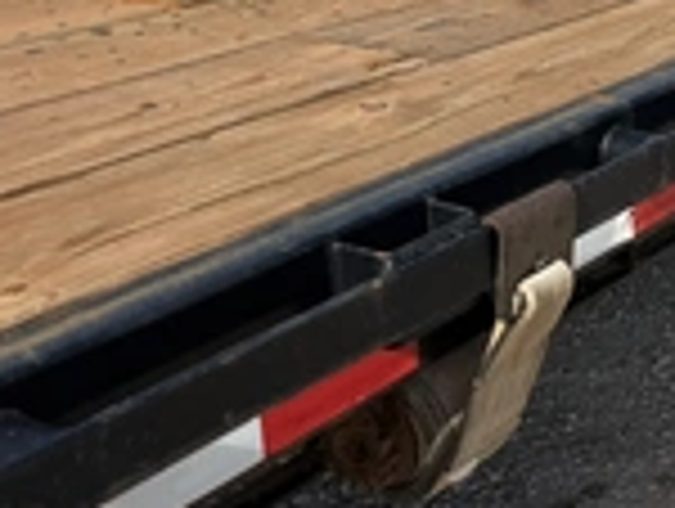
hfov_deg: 27.0
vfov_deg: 22.9
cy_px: 193
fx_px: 1250
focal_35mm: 64
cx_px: 792
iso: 80
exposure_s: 1/4975
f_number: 1.78
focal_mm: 6.76
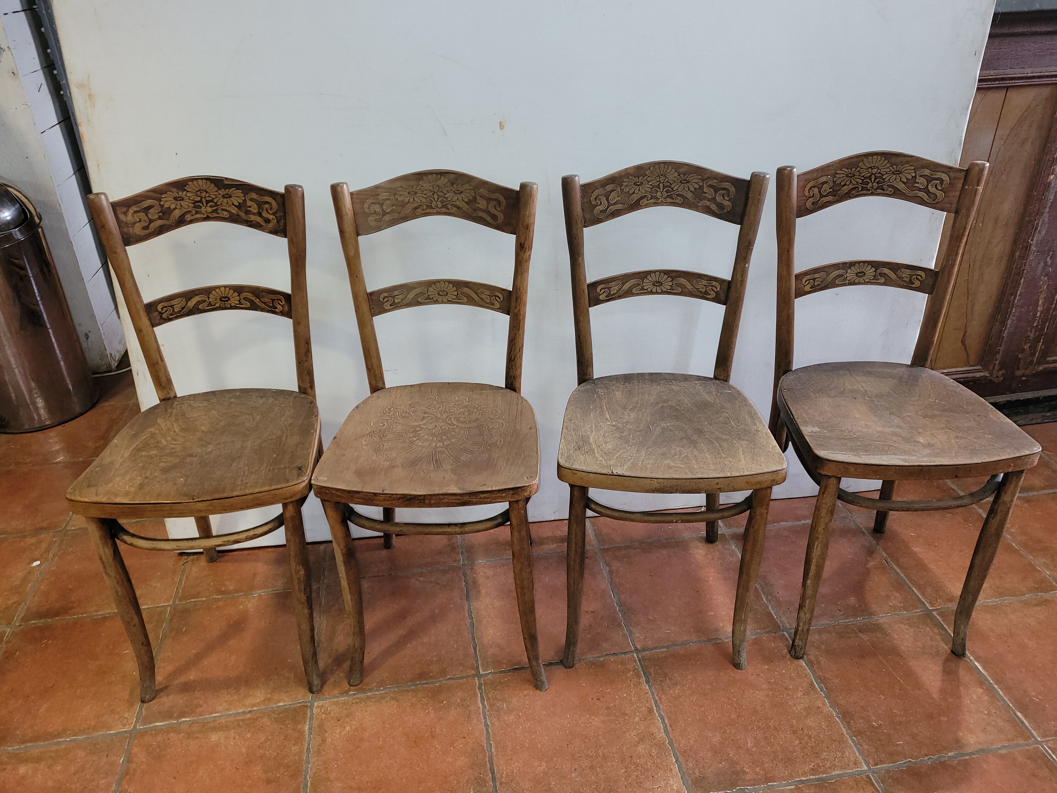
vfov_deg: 53.1
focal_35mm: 26
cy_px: 396
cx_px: 528
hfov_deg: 67.3
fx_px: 794
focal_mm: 5.4
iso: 100
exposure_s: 1/25
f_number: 1.8
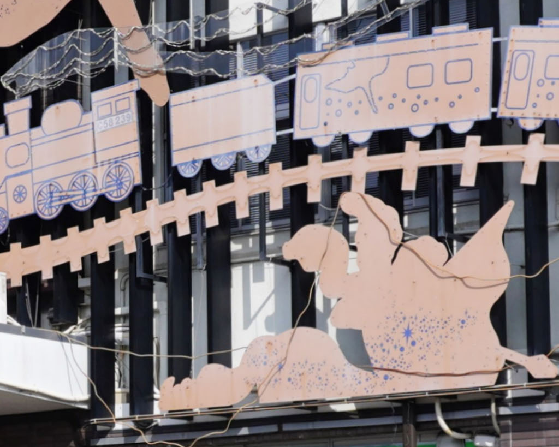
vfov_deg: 11.7
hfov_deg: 14.5
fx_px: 2184
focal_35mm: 132
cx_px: 148
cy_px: 247
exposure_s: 1/800
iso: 100
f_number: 5
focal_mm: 16
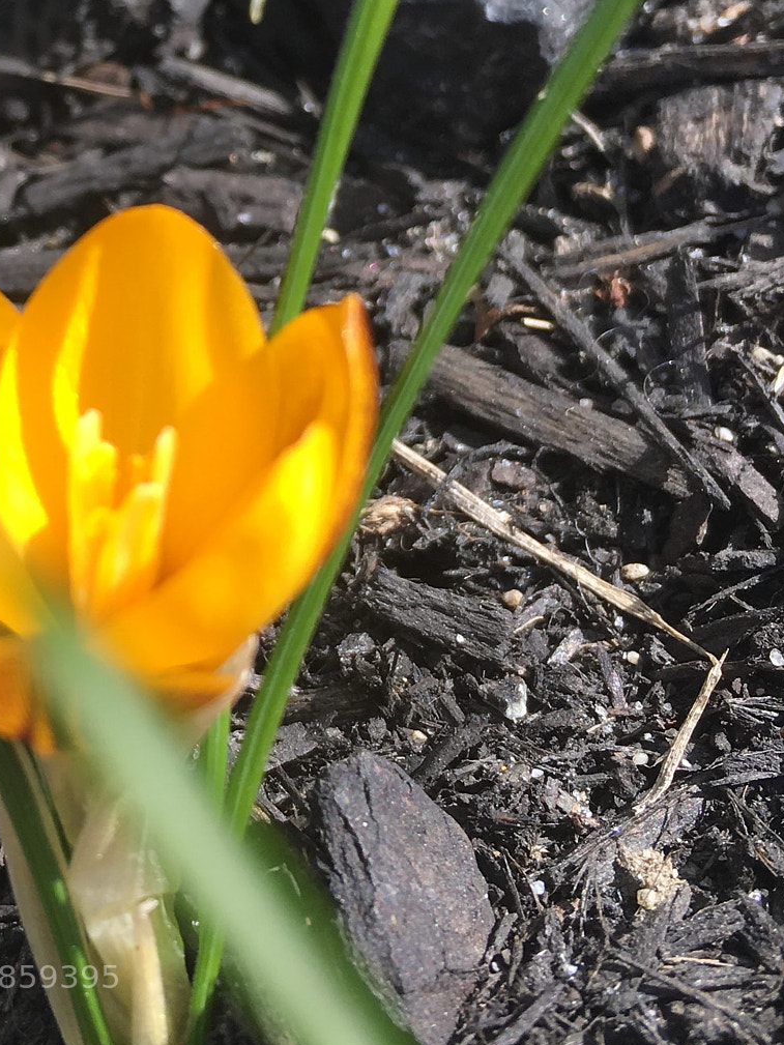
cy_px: 230
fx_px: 1389
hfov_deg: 31.0
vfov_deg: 39.8
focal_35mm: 46
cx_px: 199
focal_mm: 4.15
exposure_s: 1/620
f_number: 2.2
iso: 25
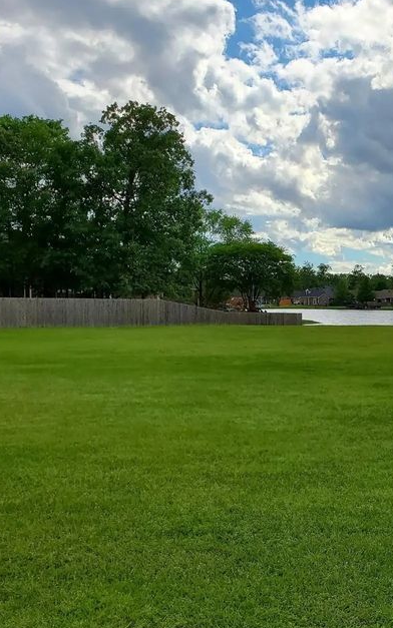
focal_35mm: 45
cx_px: 391
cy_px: 311
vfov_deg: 44.4
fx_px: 771
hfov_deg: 27.0
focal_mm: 4.3
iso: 50
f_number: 2.4
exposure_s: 1/2621
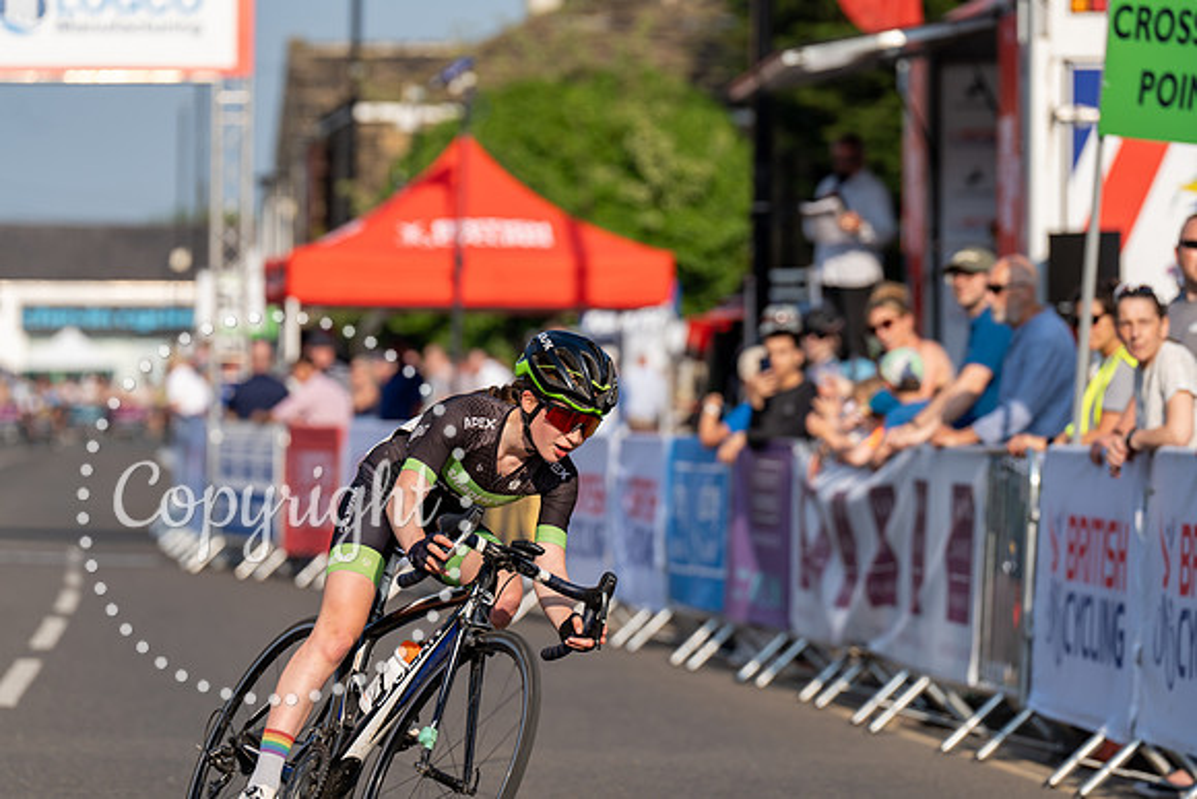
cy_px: 400
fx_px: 6651
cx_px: 598
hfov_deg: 10.3
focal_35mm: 200
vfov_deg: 6.9
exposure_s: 1/1000
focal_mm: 200
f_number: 4.5
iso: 160
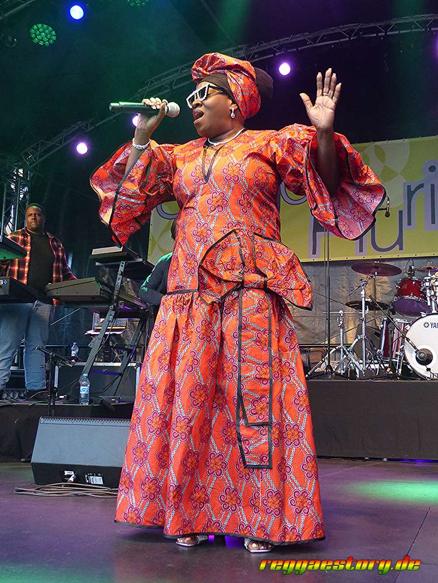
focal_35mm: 37
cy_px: 292
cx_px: 219
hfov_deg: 38.7
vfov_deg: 50.1
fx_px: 624
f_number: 2.8
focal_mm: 6.6
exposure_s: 1/60
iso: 320
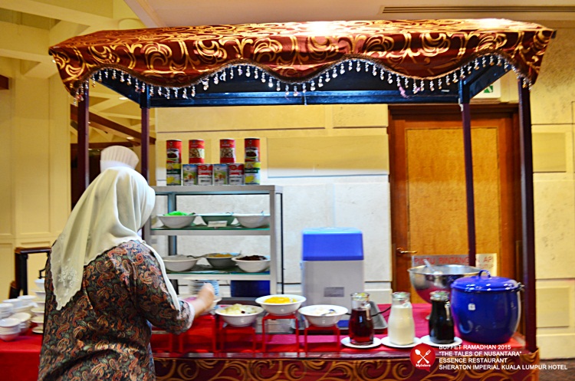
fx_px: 478
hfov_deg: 62.0
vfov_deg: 43.4
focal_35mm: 30
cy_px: 190
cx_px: 288
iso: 800
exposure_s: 1/8
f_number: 5
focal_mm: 20
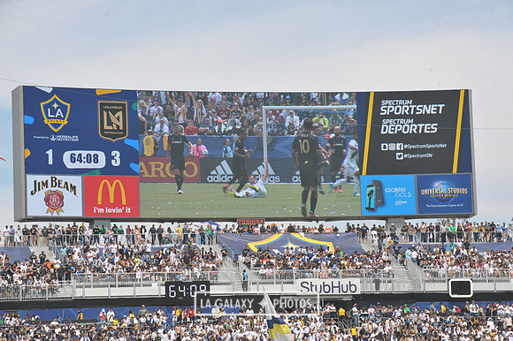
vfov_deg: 10.1
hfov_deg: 15.2
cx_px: 256
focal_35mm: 135
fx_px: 1923
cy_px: 170
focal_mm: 135
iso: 320
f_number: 11
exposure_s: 1/500
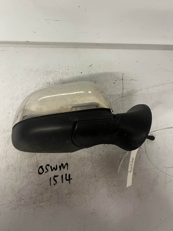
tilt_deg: -66.4
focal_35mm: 26
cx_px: 86
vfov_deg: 67.3
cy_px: 116
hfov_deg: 53.1
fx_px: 173
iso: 125
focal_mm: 5.1
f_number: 1.6
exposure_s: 1/50
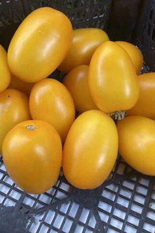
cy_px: 117
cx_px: 75
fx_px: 181
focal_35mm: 28
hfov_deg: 46.4
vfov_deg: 65.5
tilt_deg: -62.8
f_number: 1.6
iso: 160
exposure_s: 1/60
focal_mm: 4.2
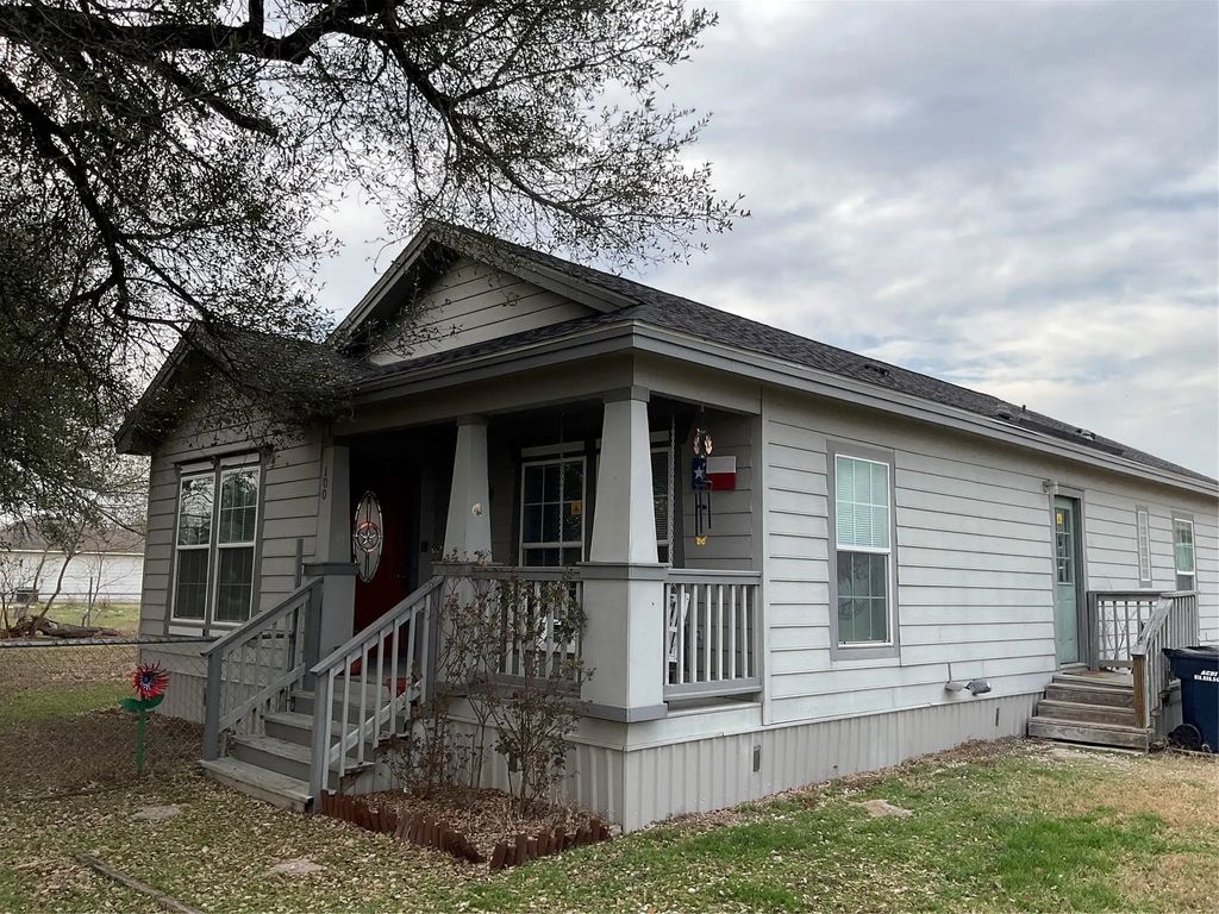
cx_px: 610
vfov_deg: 48.2
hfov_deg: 61.7
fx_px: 1021
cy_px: 457
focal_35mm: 29
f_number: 1.8
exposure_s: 1/580
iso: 16
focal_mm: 3
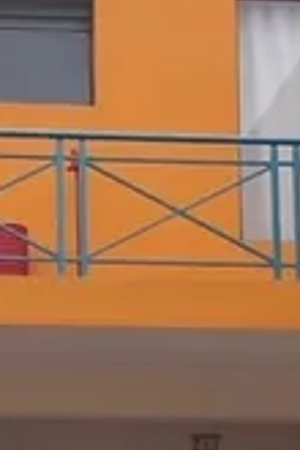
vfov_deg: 10.6
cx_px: 16
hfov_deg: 7.2
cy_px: 526
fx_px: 2387
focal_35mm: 191
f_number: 1.8
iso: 20
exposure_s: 1/873
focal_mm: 3.99
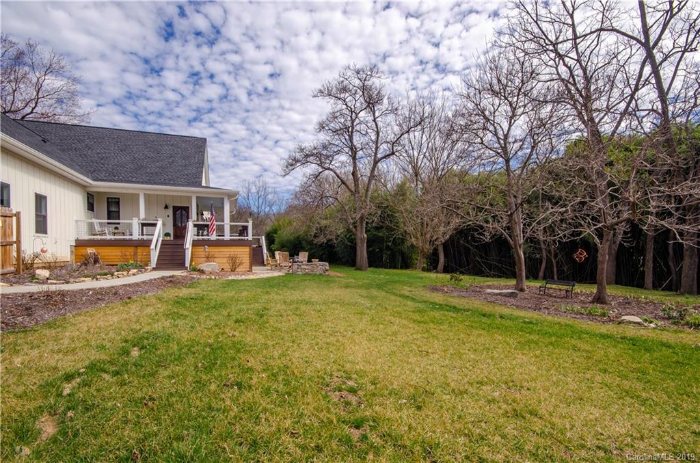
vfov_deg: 69.3
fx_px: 335
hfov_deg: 92.6
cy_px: 232
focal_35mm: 17
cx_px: 350
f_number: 11
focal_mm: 11.5
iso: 100
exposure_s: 1/160
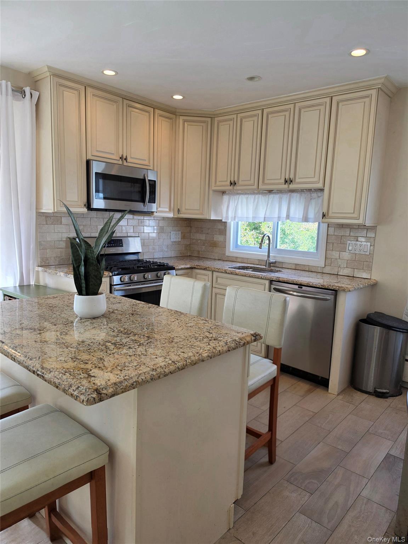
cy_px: 272
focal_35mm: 23
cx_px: 204
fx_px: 361
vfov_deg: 73.9
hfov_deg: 58.9
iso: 40
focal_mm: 6.5
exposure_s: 1/120
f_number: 1.4
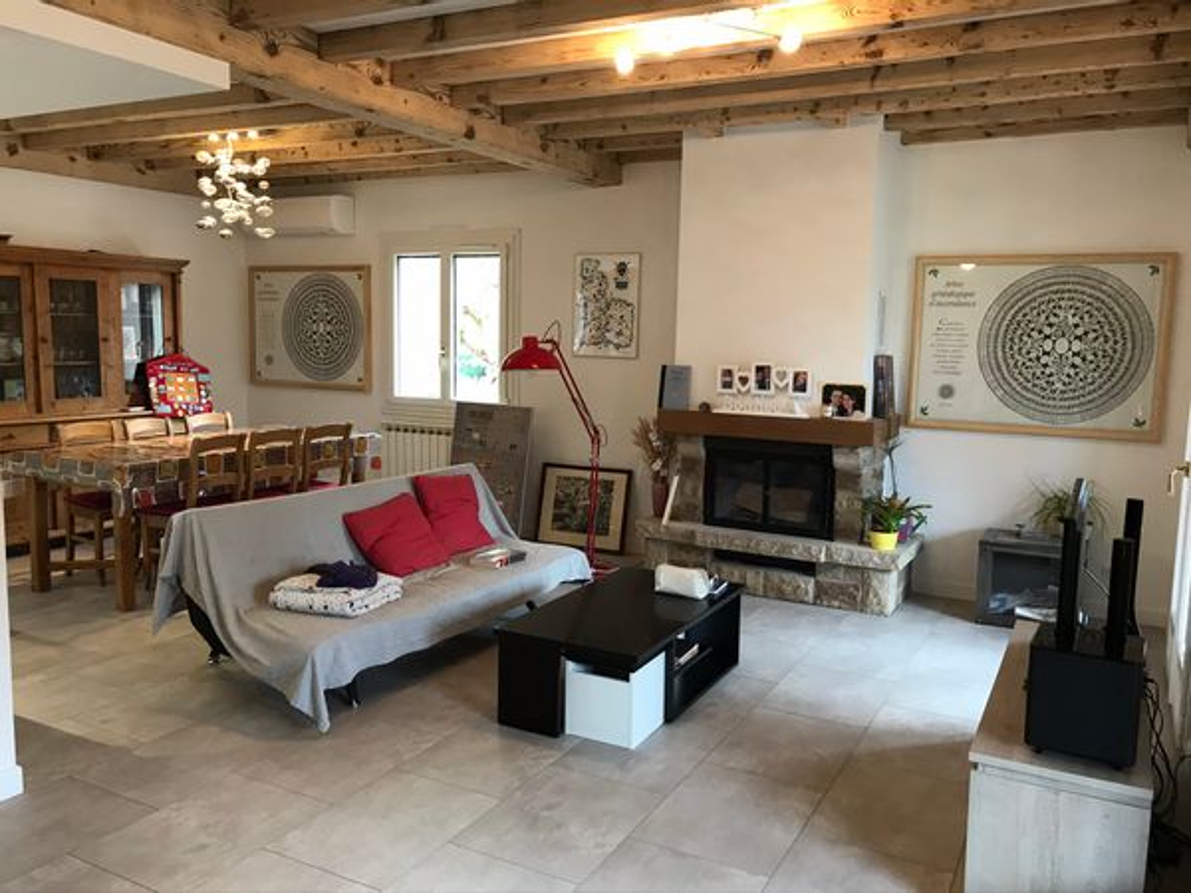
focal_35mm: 28
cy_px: 446
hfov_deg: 63.4
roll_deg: -0.8
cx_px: 596
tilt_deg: -6.4
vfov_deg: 49.7
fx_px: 963
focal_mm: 3.99
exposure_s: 1/17
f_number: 1.8
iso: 40
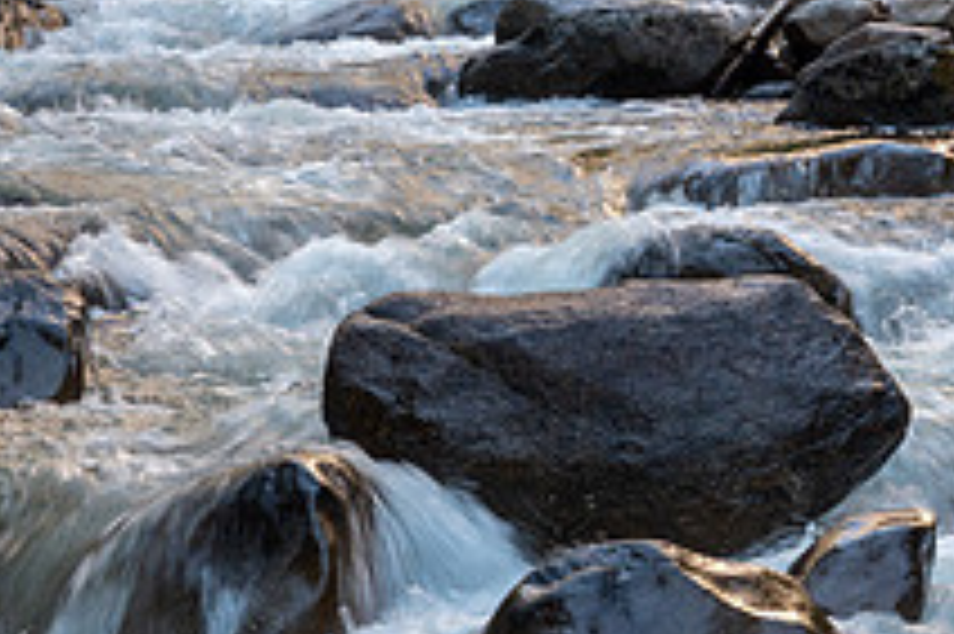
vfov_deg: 5.3
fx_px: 6884
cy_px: 618
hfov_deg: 7.9
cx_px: 832
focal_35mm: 260
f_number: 6.3
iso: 100
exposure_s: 1/20
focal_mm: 34.68
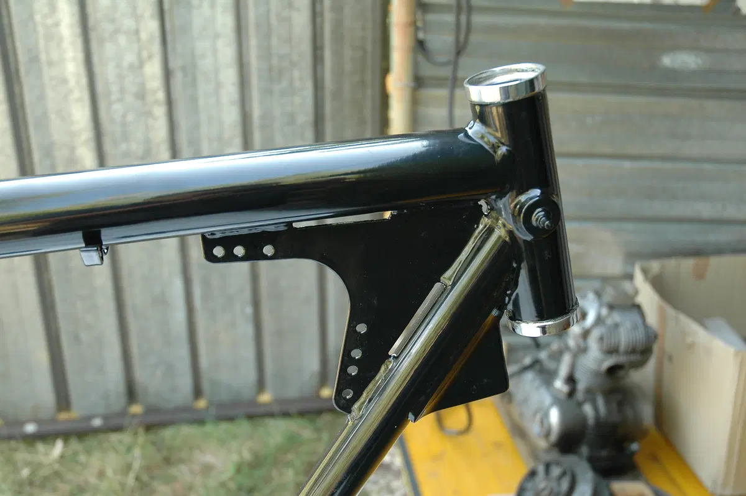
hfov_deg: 45.0
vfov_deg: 30.8
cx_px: 373
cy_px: 248
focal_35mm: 44
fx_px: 901
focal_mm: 29
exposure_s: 1/60
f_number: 4
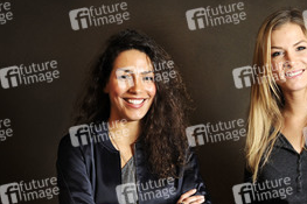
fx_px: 963
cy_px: 162
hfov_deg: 18.0
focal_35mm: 113
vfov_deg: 12.1
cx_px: 231
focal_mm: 66
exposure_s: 1/30
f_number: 5
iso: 800
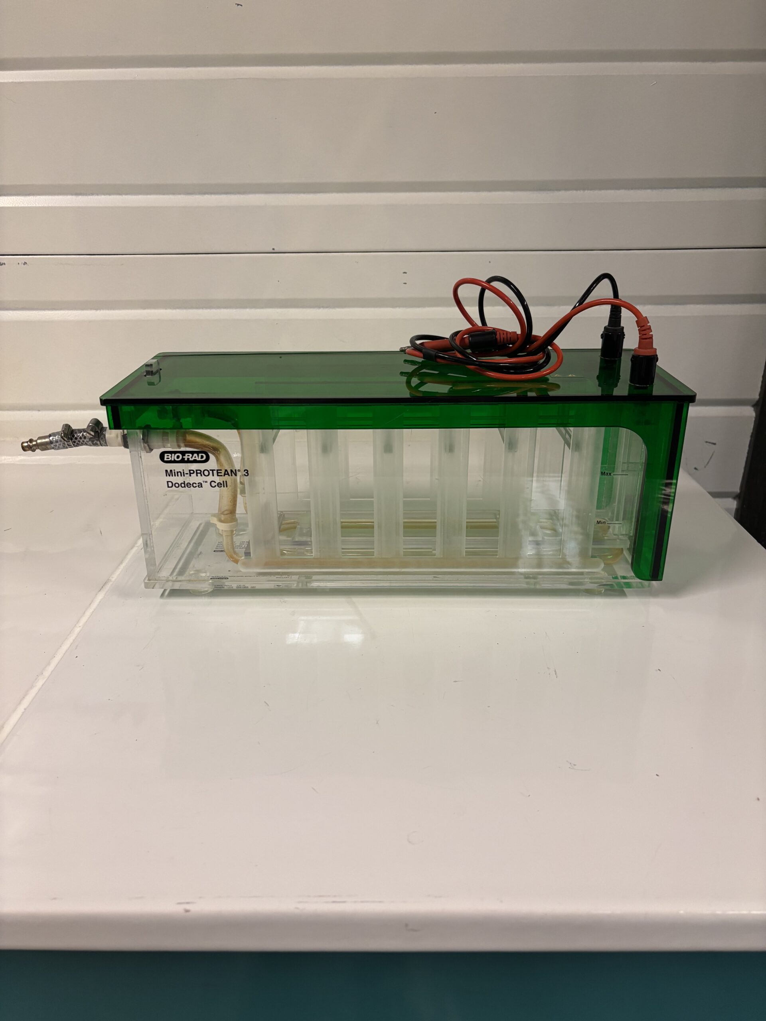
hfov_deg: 53.1
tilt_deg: -22.3
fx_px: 767
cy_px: 510
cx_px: 383
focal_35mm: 26
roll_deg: +0.9
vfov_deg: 67.3
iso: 160
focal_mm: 5.96
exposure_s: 1/50
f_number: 1.6
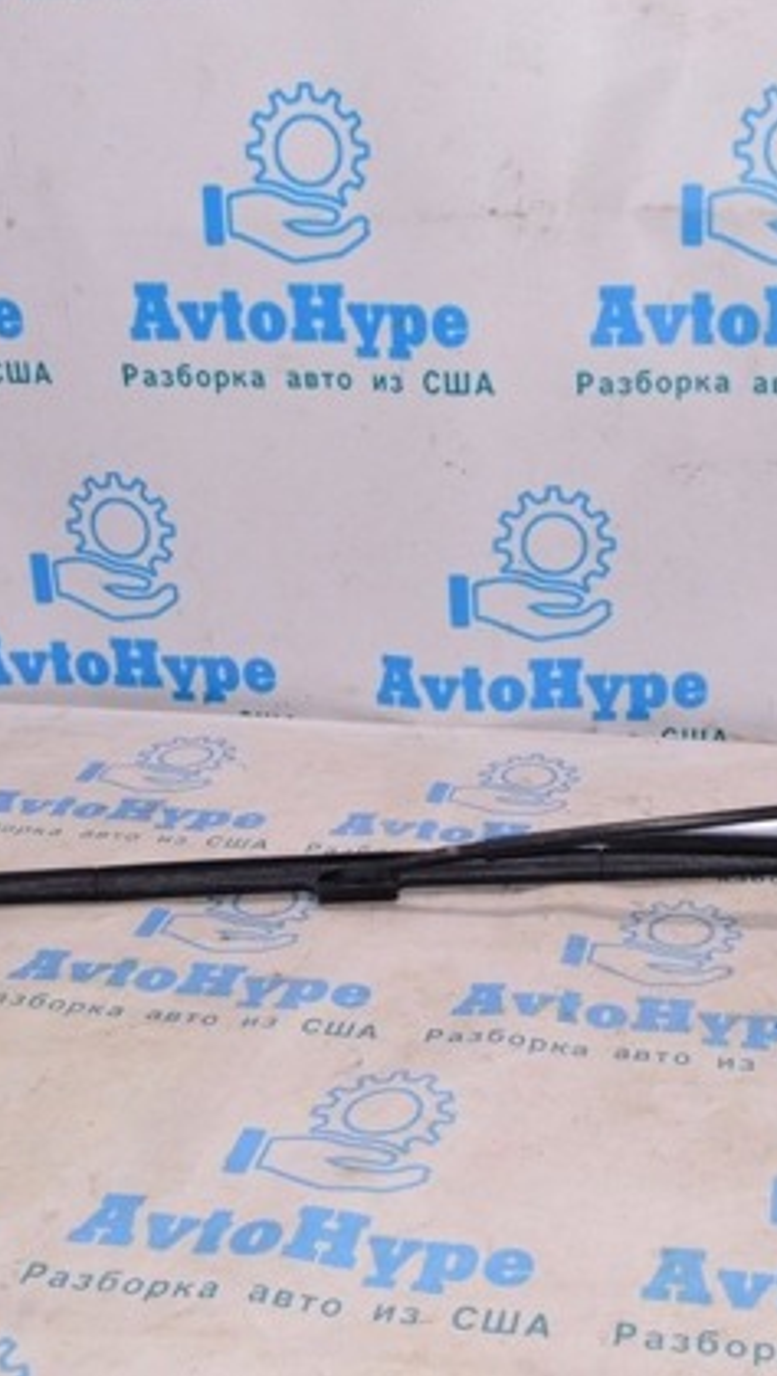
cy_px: 683
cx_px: 597
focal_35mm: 43
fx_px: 1571
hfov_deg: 27.3
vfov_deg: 47.3
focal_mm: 18
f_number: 8
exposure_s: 1/200
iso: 1600
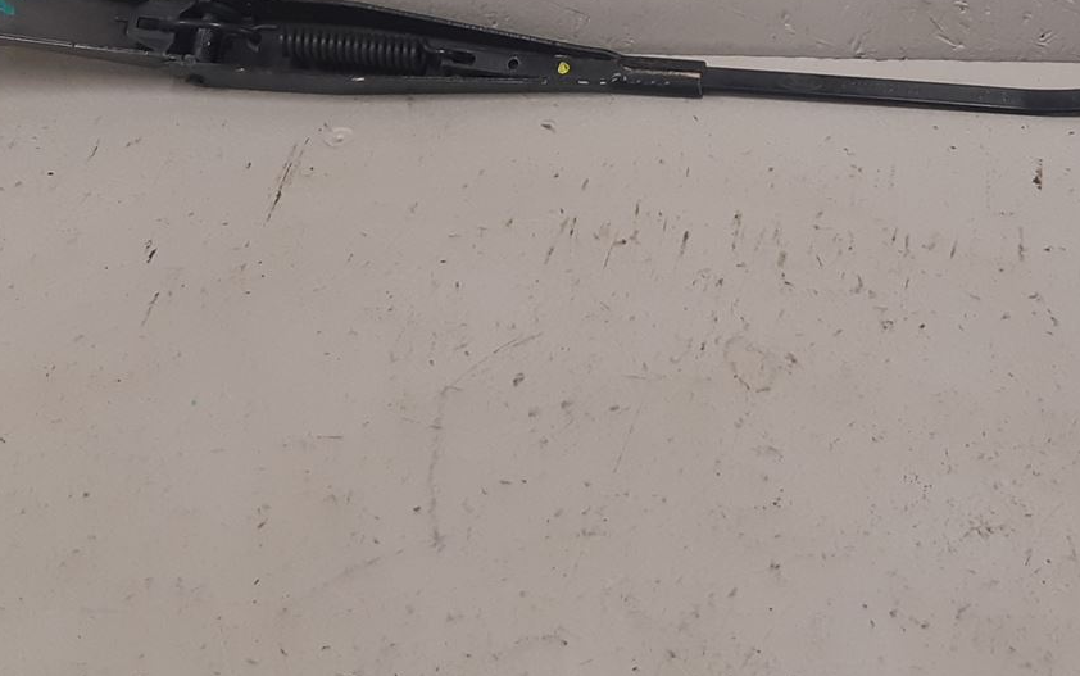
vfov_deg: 18.9
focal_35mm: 67
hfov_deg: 30.2
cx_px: 785
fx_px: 1973
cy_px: -18
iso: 125
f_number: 1.7
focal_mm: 3.93
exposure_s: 1/50
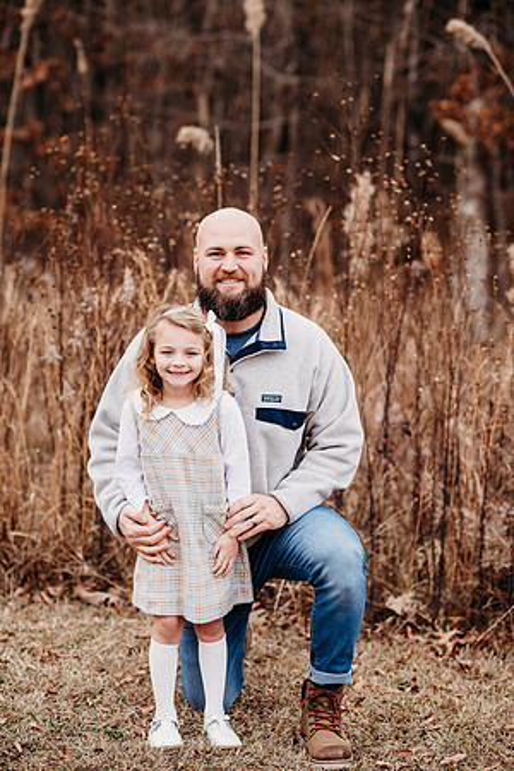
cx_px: 257
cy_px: 386
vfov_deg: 23.9
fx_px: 1820
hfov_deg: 16.1
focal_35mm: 85
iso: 125
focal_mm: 85
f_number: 2.5
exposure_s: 1/320
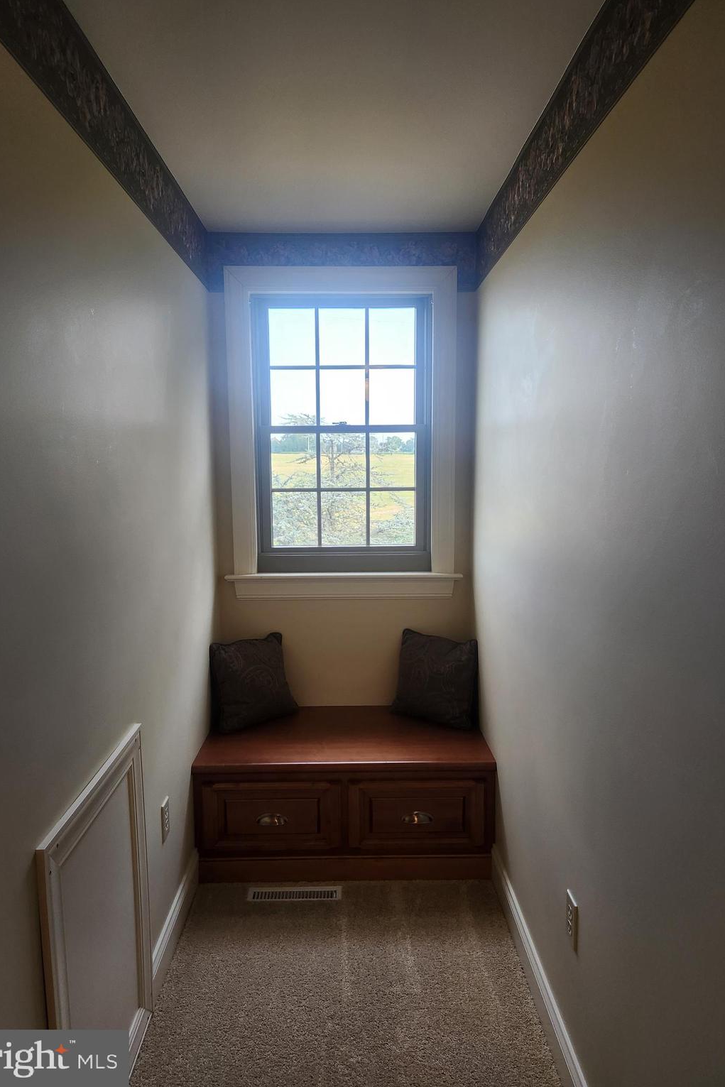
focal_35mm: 24
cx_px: 361
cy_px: 542
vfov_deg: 73.7
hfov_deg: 53.1
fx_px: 725
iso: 160
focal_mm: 5.4
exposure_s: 1/180
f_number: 1.8
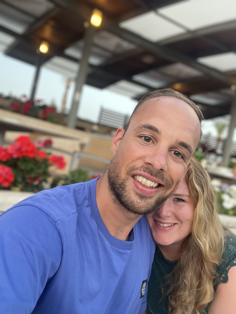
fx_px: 273
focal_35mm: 30
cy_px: 157
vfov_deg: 60.0
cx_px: 118
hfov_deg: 46.8
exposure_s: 1/50
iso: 160
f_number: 2.2
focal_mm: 2.71
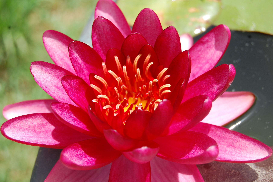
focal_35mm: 82
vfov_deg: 16.5
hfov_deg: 24.6
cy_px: 91
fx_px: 625
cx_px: 136
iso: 200
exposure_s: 1/200
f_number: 7.1
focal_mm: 55
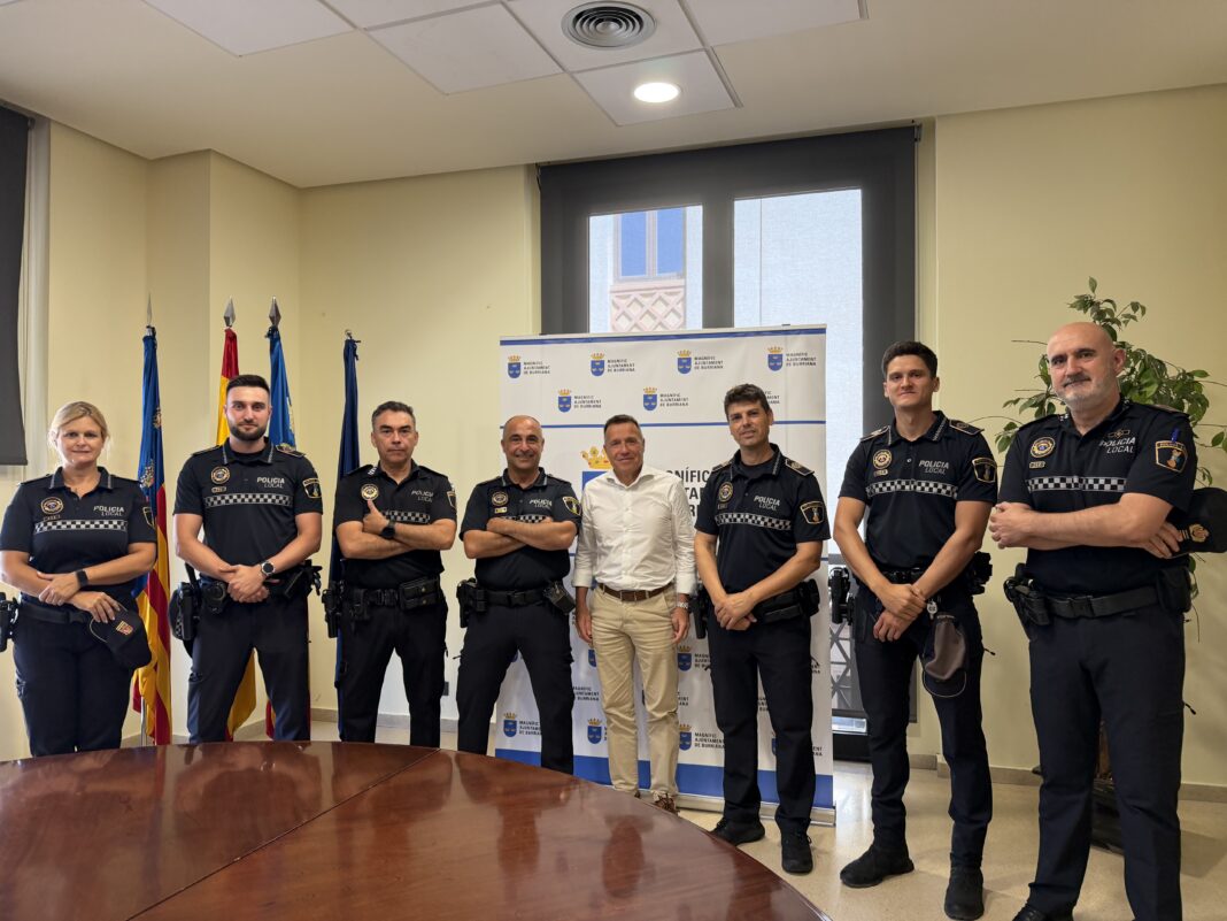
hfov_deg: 71.6
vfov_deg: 56.8
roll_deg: -0.4
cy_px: 460
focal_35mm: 24
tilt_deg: +0.2
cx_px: 614
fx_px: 851
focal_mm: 6.76
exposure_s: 1/100
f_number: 1.78
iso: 200
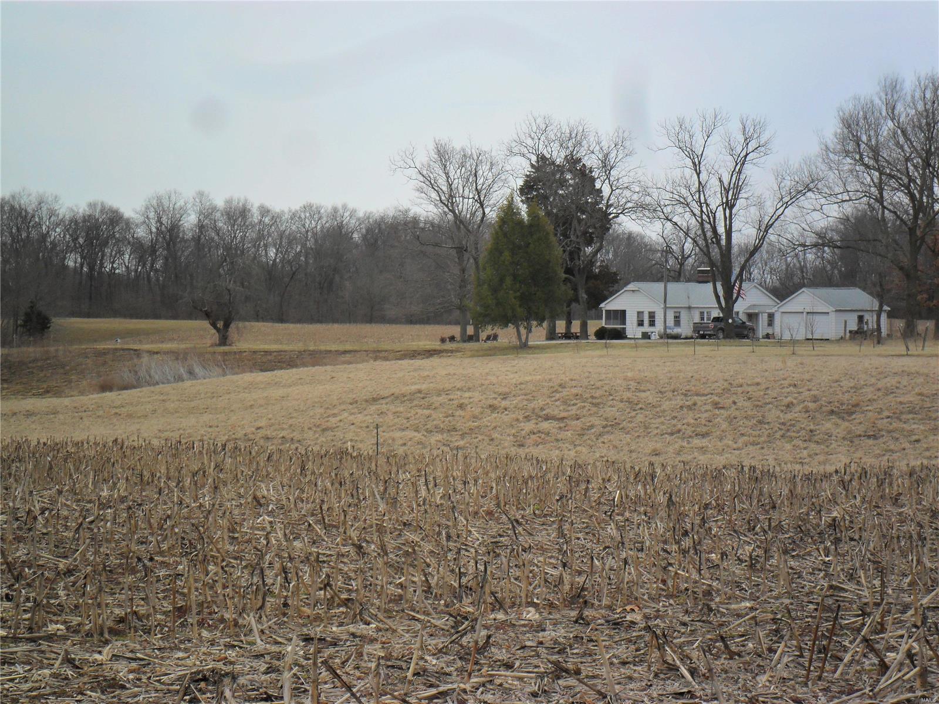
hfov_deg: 18.2
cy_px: 352
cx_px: 470
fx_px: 2930
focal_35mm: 108
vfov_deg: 13.7
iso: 100
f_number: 5
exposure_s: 1/350
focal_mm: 19.6
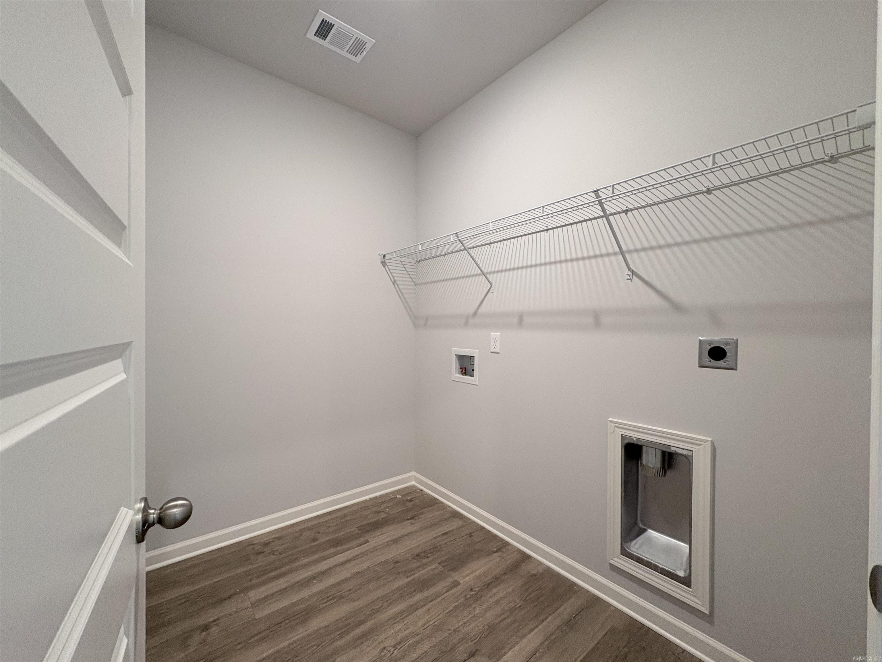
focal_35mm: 14
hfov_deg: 102.1
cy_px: 331
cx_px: 441
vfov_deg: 85.7
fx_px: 357
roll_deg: -0.2
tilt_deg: +0.2
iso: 250
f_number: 2.2
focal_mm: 2.22
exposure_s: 1/60
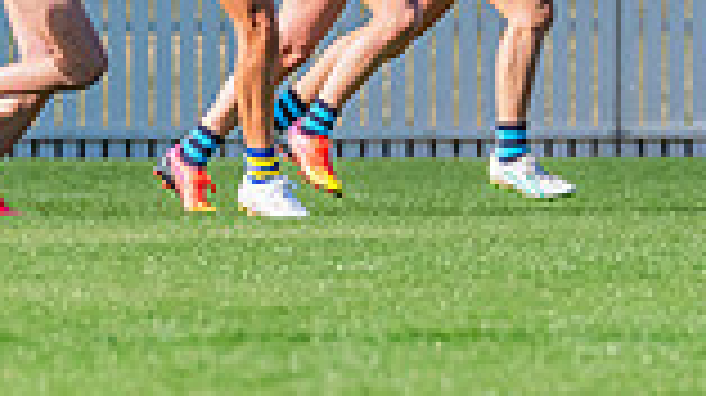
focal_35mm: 1783
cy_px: -78
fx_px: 33350
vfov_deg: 0.7
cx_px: 368
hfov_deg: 1.2
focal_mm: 420
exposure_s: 1/1250
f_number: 9
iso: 800
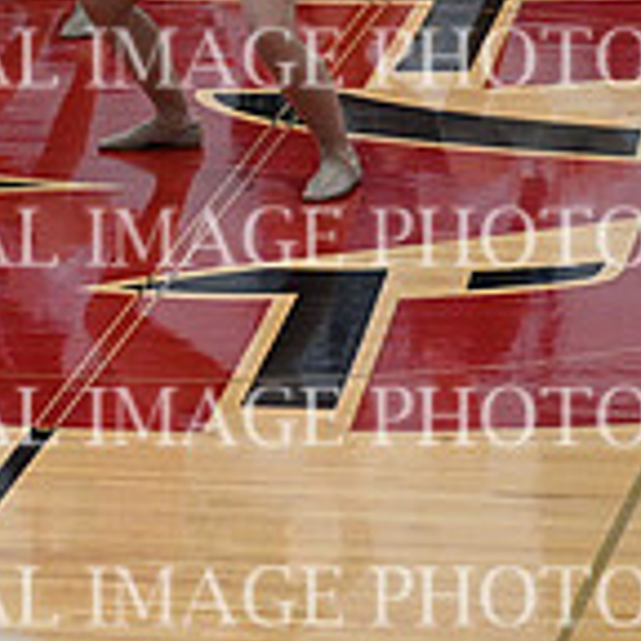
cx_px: 347
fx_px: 7877
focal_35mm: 376
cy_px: -211
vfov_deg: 4.6
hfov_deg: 4.7
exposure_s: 1/400
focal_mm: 110
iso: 4000
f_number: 4
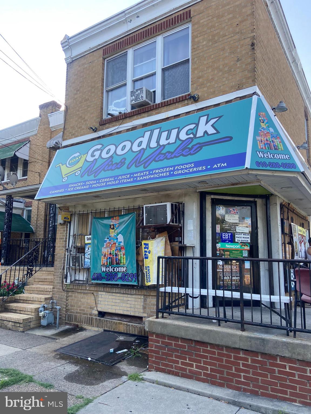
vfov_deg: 67.3
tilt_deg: +9.2
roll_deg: -0.7
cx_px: 156
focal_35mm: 26
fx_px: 311
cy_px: 207
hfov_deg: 53.1
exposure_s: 1/510
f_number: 1.8
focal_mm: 4.25
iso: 32
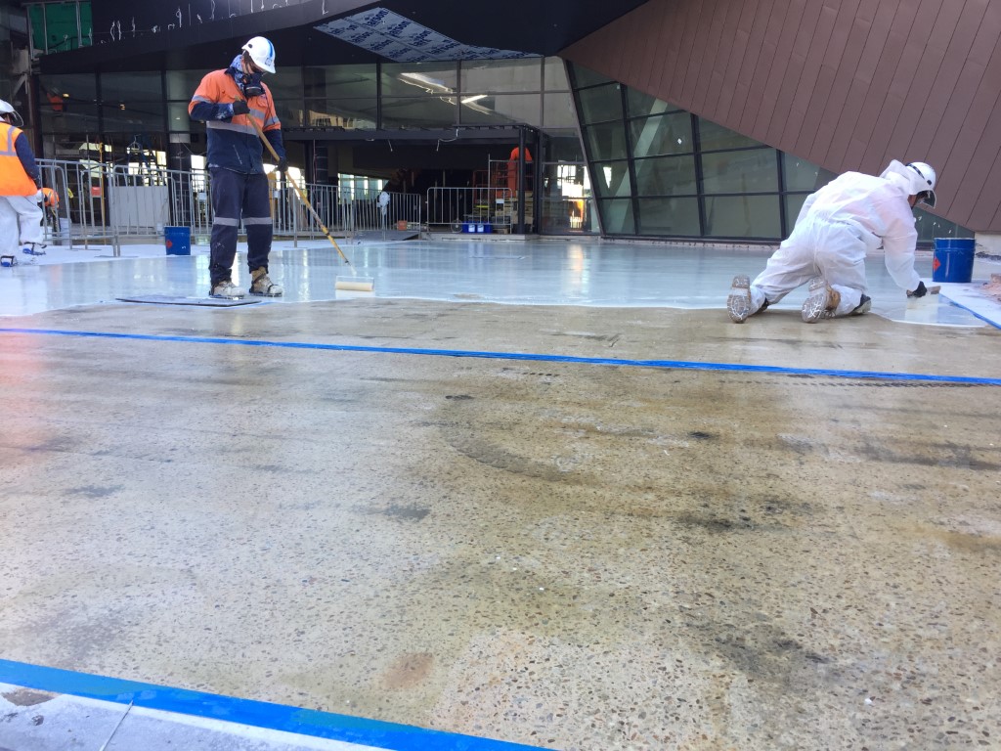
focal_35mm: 29
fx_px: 839
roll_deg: -3.1
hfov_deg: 61.7
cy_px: 376
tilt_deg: -10.1
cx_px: 500
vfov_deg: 48.2
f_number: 2.2
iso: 32
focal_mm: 4.15
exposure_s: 1/100
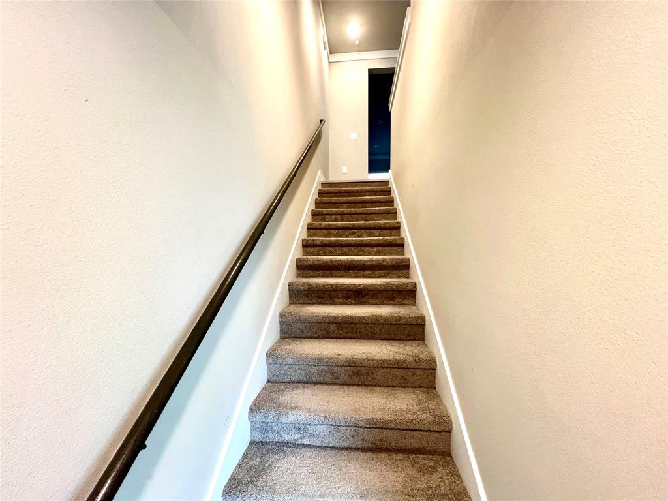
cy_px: 250
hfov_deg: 106.2
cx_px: 334
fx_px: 251
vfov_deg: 89.9
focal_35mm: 13
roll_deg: +0.3
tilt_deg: +0.1
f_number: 1.8
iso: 200
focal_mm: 1.57
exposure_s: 1/60
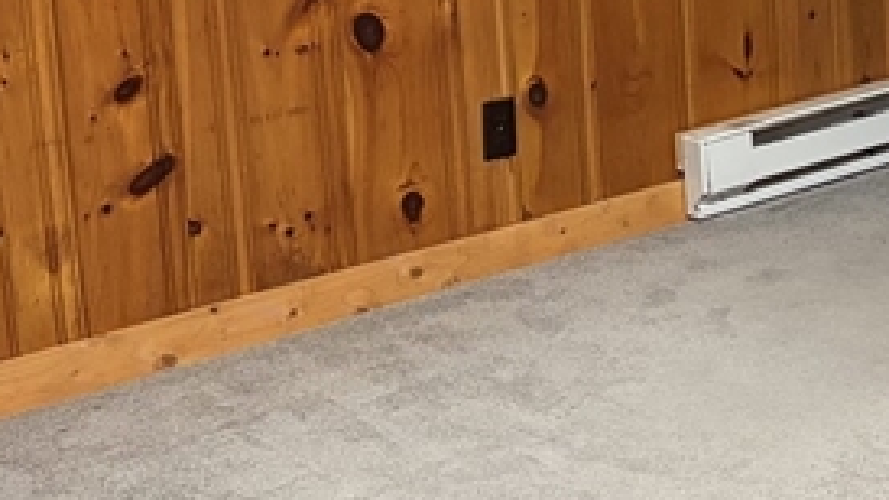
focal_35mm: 106
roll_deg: +0.4
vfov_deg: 11.1
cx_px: 1489
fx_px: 2498
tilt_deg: -8.1
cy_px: -146
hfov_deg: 17.3
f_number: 1.6
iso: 400
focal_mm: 5.96
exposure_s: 1/60
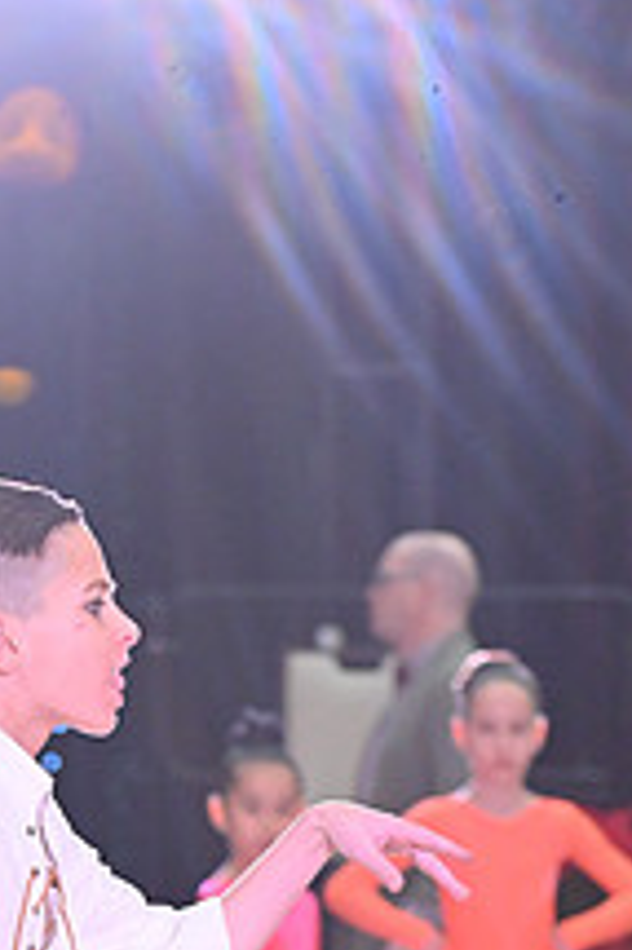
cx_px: -69
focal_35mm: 324
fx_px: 8545
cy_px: 1171
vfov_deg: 6.3
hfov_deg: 4.2
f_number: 5
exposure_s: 1/320
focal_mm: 120
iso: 3200
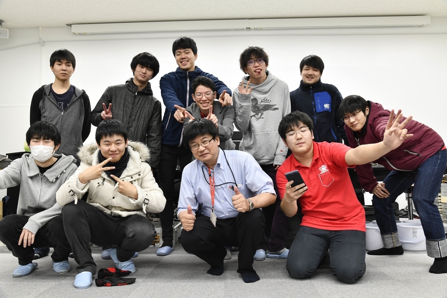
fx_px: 373
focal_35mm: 30
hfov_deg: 61.9
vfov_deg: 43.6
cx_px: 224
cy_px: 149
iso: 1600
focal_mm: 30
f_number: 8
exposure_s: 1/30
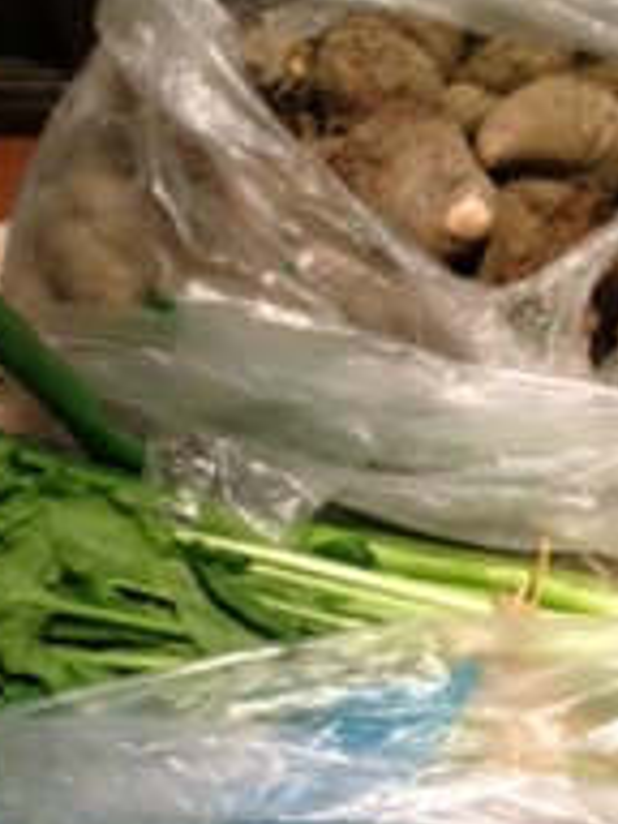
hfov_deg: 20.2
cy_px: 708
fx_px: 1738
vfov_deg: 26.0
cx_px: 270
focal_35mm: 73
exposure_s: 1/20
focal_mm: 4.28
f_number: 2.4
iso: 320
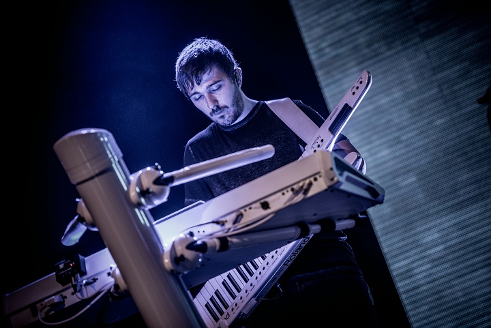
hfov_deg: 11.7
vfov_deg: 7.9
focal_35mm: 175
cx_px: 246
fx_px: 2388
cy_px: 164
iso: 1250
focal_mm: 175
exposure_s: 1/100
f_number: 2.8
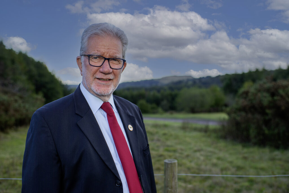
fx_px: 281
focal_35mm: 35
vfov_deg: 37.9
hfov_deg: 54.4
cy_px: 96
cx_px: 144
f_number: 2.8
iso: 100
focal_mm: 35
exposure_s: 1/250
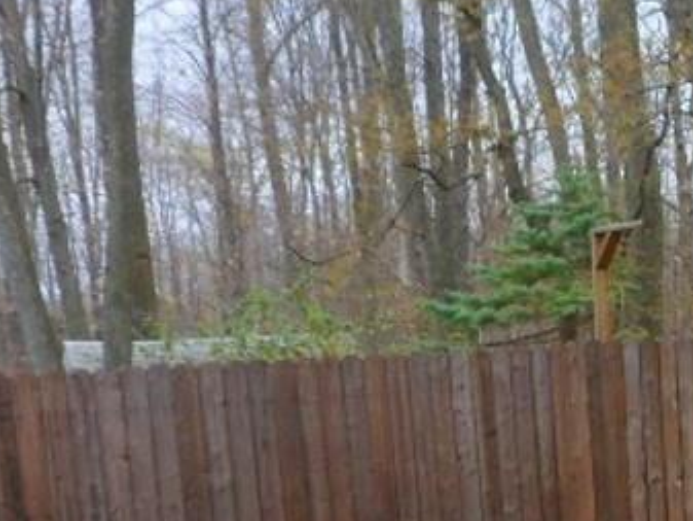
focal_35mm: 82
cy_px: 607
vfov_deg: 17.3
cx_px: 790
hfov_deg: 22.3
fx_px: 1642
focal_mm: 4.9
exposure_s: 1/350
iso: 80
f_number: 3.3
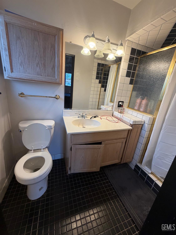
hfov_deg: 85.7
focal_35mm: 14
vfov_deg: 102.0
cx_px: 88
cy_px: 118
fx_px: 95
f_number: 2.2
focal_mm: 2.22
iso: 200
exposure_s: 1/60
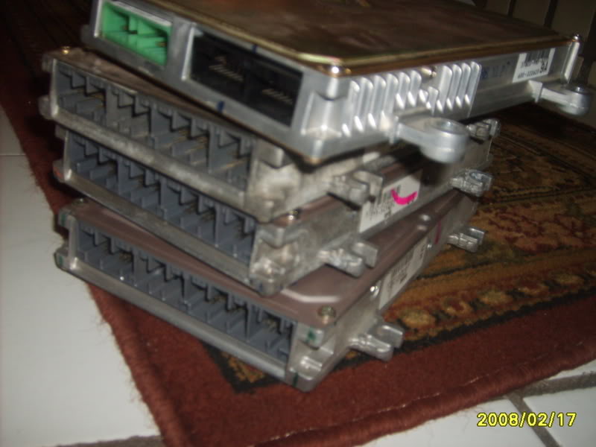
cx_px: 298
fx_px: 603
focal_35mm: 35
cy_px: 224
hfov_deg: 52.6
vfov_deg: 40.7
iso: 100
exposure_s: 1/45
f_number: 2.8
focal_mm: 5.8
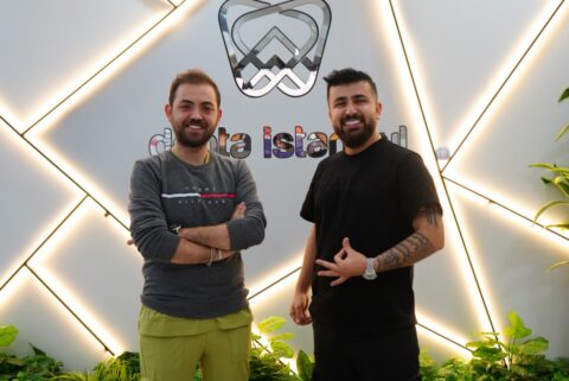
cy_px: 190
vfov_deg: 30.6
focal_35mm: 44
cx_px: 284
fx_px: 696
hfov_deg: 44.5
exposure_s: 1/125
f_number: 5
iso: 2000
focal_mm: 44
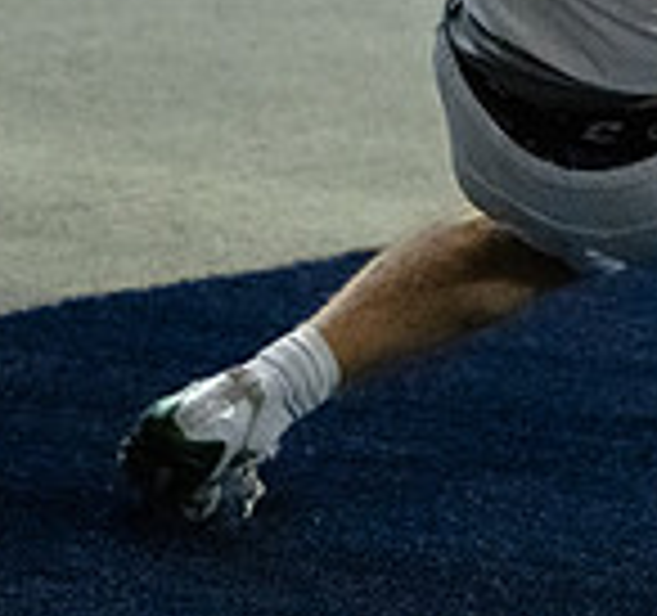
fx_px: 8537
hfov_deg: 4.4
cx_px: 856
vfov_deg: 4.1
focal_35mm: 410
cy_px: -334
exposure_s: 1/1250
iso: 12800
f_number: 4.5
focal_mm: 100
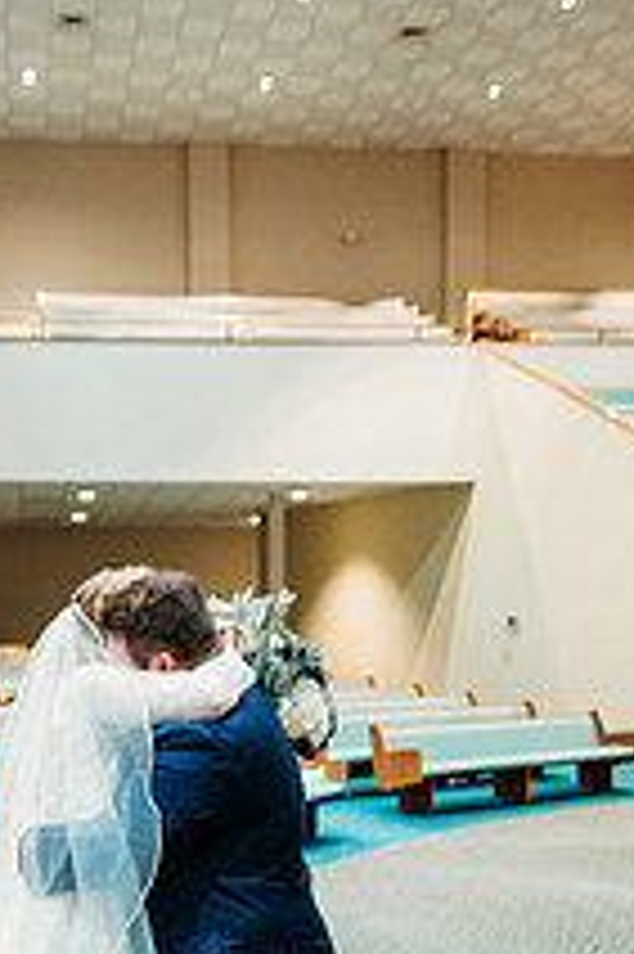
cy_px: 828
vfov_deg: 36.8
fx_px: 1349
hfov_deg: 26.2
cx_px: 184
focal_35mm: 51
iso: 2500
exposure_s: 1/100
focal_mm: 24
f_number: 1.8
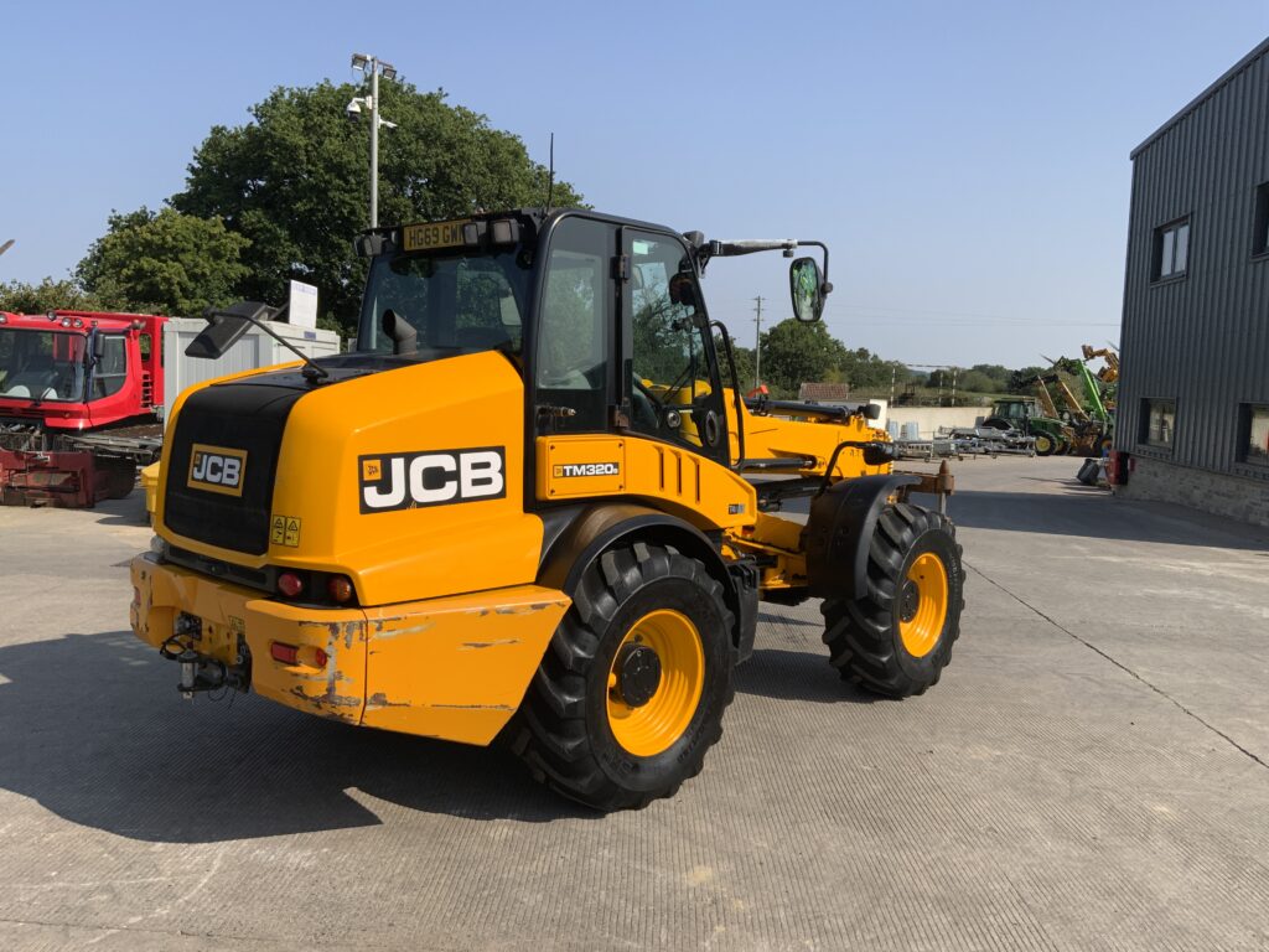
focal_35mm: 29
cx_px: 634
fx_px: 1063
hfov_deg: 61.7
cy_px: 476
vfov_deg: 48.2
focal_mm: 3
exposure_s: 1/2058
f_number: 1.8
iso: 16
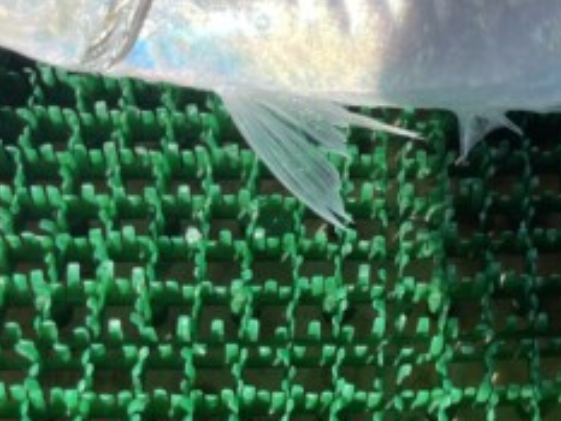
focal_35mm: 67
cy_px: -38
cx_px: 568
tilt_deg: -53.9
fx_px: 1086
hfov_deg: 27.2
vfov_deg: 20.9
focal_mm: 4.2
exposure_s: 1/3300
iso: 32
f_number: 1.6
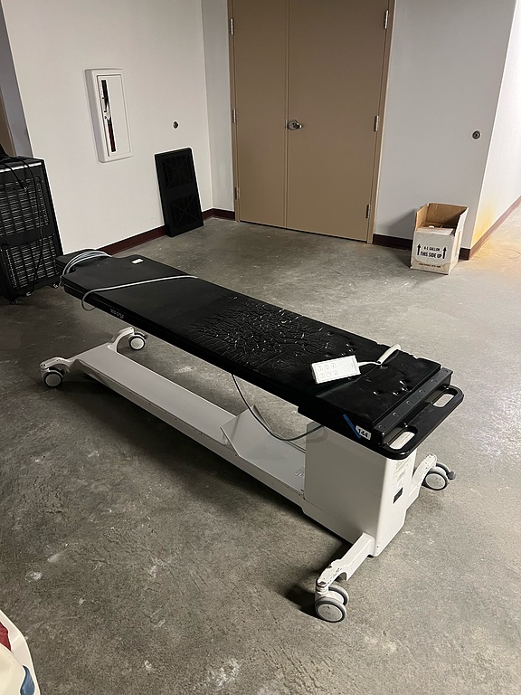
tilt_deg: -28.8
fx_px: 522
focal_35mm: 26
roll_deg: +2.1
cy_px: 348
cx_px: 260
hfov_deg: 53.1
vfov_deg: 67.3
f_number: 1.5
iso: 500
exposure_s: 1/60
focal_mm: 5.7
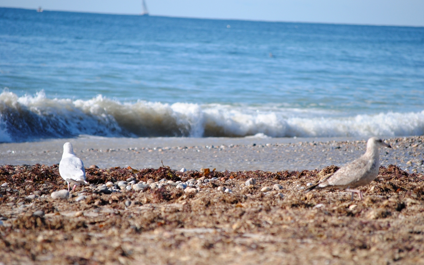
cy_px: 132
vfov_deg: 5.2
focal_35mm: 254
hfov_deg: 8.3
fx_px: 2930
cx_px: 212
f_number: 5.3
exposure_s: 1/640
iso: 200
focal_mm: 165
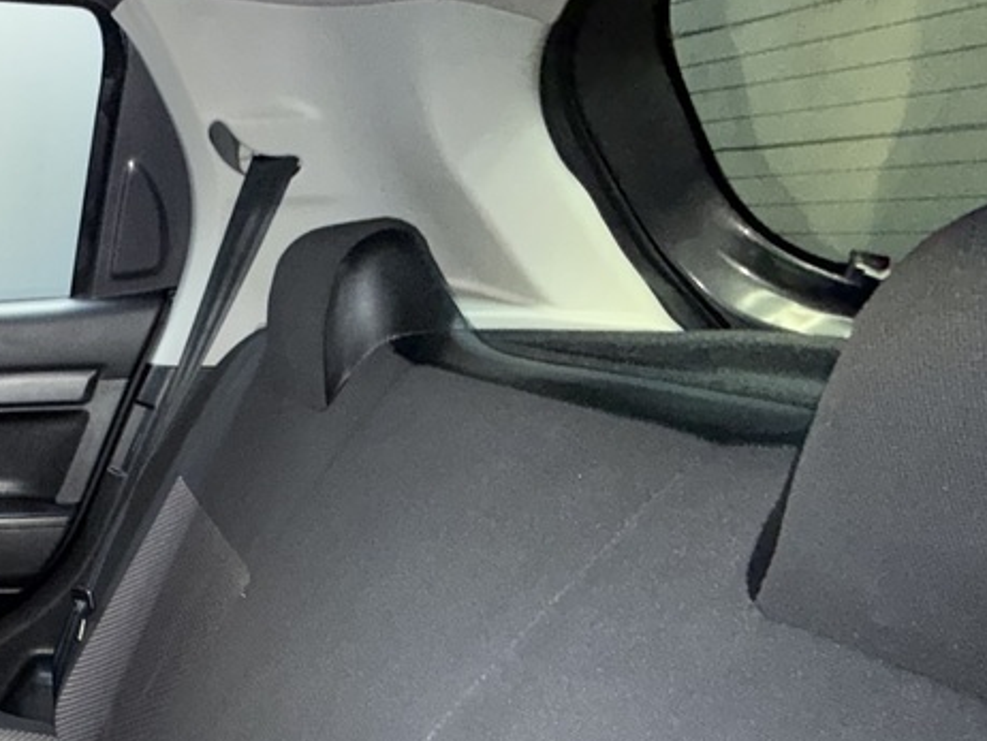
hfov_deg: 45.1
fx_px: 884
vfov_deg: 40.5
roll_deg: -0.9
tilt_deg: -27.8
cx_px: -83
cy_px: 722
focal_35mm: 31
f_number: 2.2
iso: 400
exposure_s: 1/23
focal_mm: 2.22
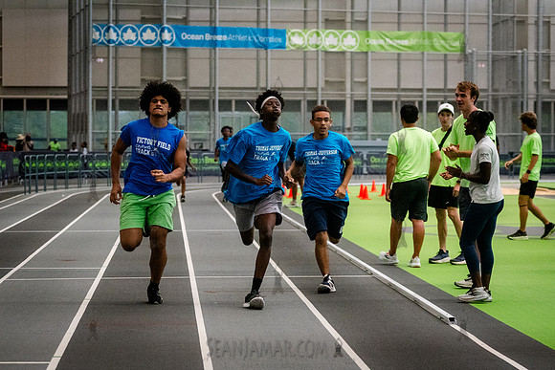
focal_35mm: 111
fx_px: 1706
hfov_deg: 18.5
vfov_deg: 12.4
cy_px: 238
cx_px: 270
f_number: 4
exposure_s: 1/2500
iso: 6400
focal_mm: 86
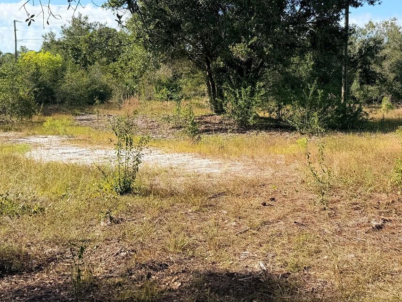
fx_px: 523
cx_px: 256
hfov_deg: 41.7
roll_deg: -1.3
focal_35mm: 45
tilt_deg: -1.1
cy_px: 92
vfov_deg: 31.8
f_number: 1.78
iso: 80
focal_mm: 6.76
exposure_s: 1/2801
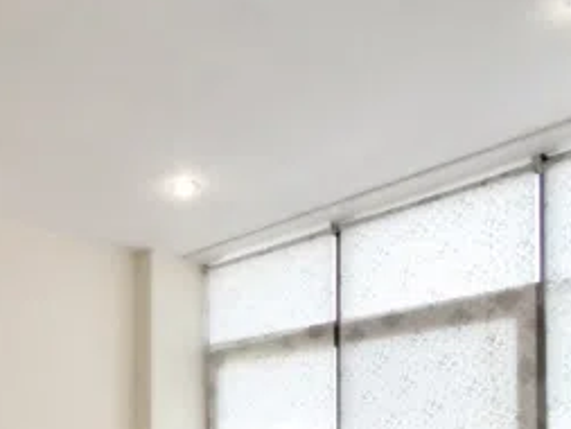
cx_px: 160
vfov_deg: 35.4
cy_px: 441
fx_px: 594
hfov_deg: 49.8
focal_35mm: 36
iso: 80
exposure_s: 1/50
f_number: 2.2
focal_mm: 1.3
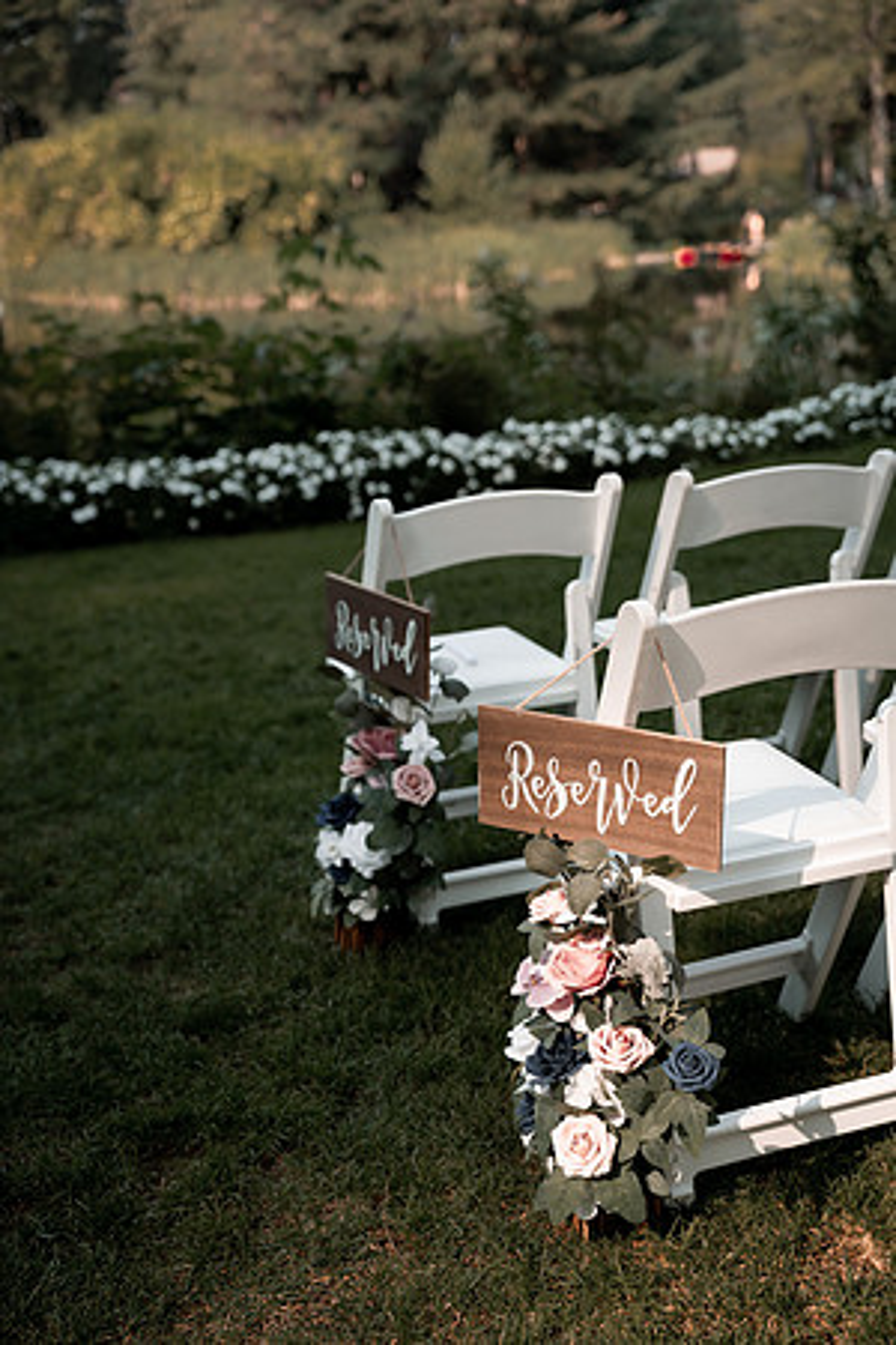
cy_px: 672
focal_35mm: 43
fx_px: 1605
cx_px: 448
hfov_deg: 31.2
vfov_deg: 45.4
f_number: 2.8
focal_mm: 43
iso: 250
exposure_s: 1/1000
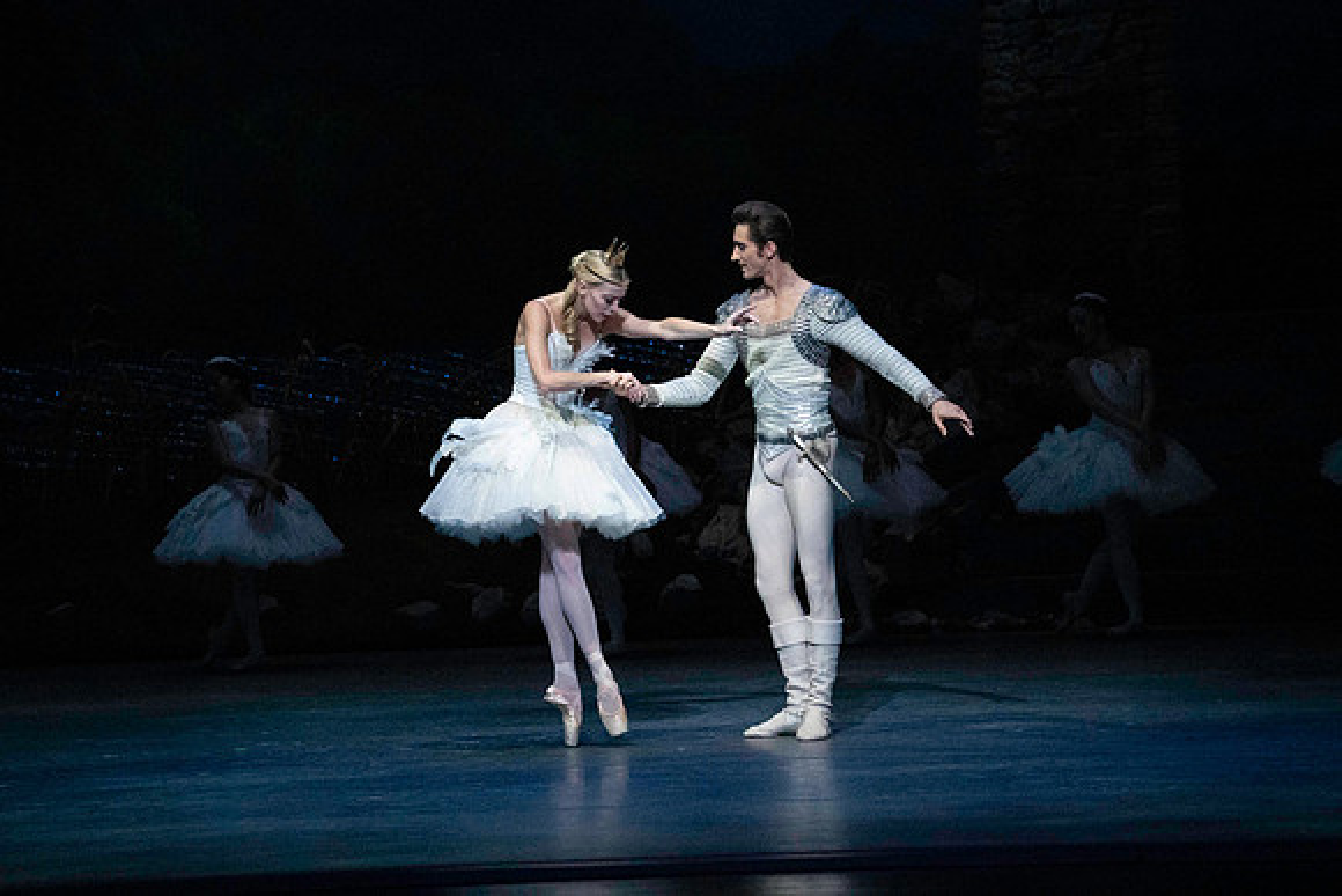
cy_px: 448
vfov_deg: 6.9
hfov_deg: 10.3
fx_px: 7457
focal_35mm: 200
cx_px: 671
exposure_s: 1/400
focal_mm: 200
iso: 25600
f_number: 5
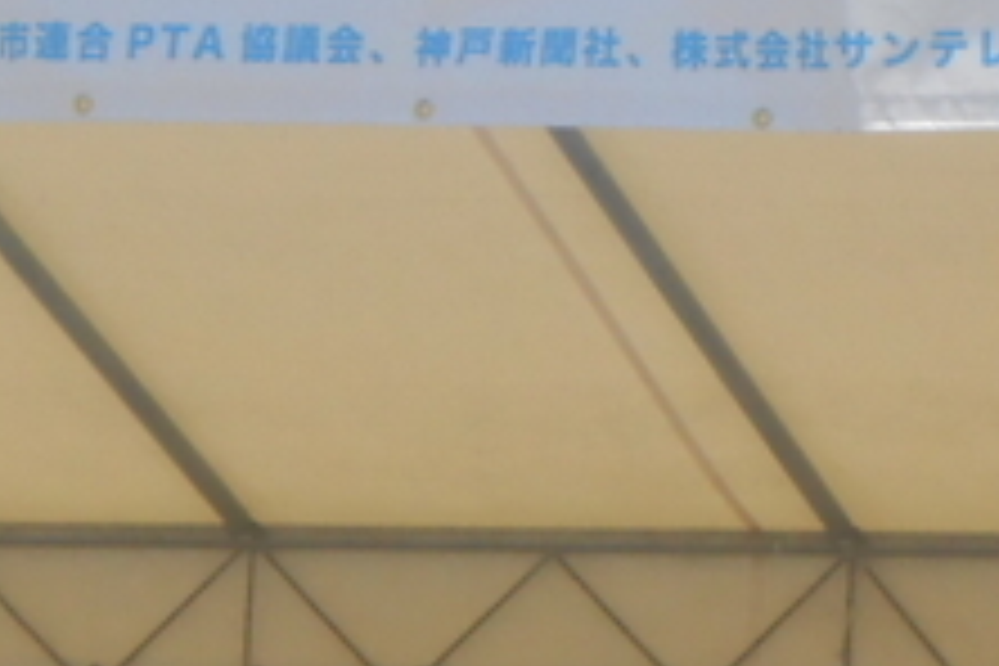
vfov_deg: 3.0
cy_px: 878
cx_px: 896
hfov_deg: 4.5
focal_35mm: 455
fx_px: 12625
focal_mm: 14.5
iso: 80
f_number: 6.6
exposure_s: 1/250
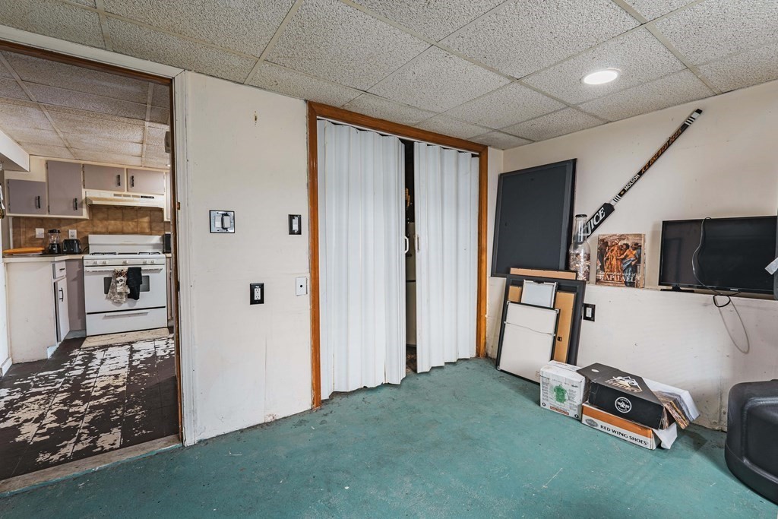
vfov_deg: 73.8
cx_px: 389
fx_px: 346
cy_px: 260
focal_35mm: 16
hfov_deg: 96.7
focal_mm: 16
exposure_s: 1/1.67
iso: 64
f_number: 10
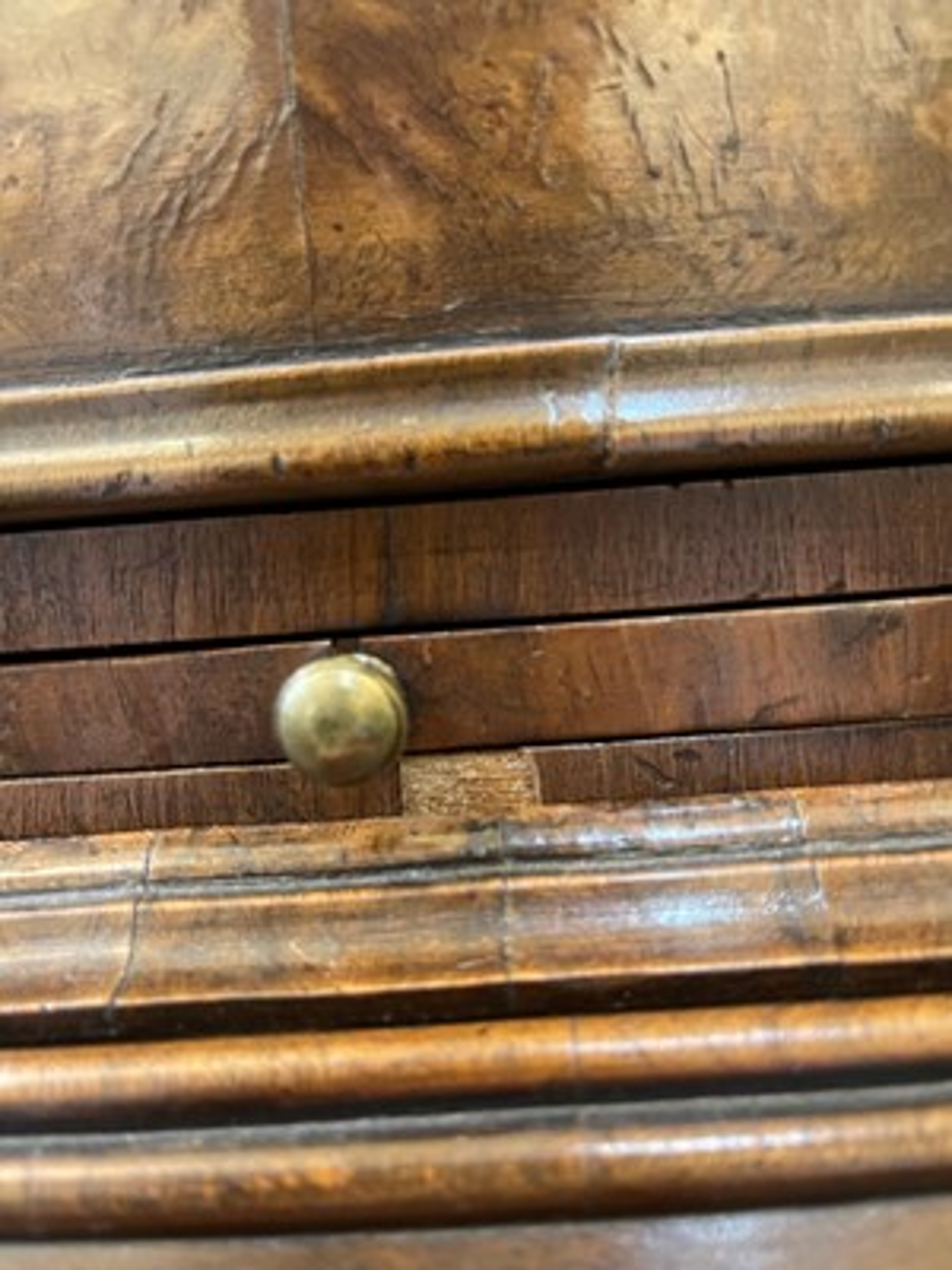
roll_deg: +4.9
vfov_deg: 69.4
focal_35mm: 25
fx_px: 917
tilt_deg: -8.9
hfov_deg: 54.9
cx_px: 476
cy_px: 635
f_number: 1.6
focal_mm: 5.1
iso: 500
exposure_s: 1/33
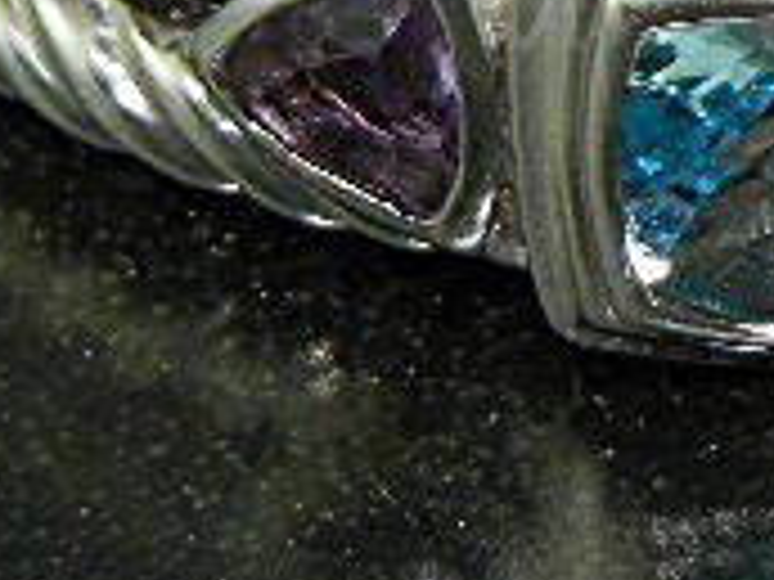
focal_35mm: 219
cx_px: 945
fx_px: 4897
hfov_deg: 8.9
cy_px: -144
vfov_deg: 6.7
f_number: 8
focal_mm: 10.6
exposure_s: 1/30
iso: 374
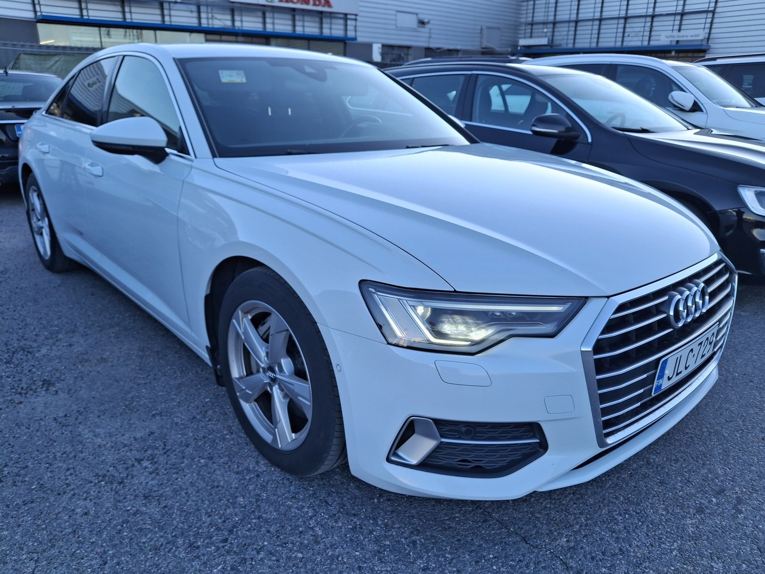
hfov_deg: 69.4
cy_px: 287
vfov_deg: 54.9
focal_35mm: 25
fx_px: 552
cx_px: 382
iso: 32
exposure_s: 1/402
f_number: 1.8
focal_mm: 4.69
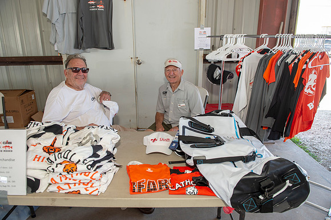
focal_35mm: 24
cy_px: 110
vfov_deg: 53.1
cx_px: 166
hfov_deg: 73.8
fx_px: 221
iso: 200
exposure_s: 1/60
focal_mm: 24
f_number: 5.6
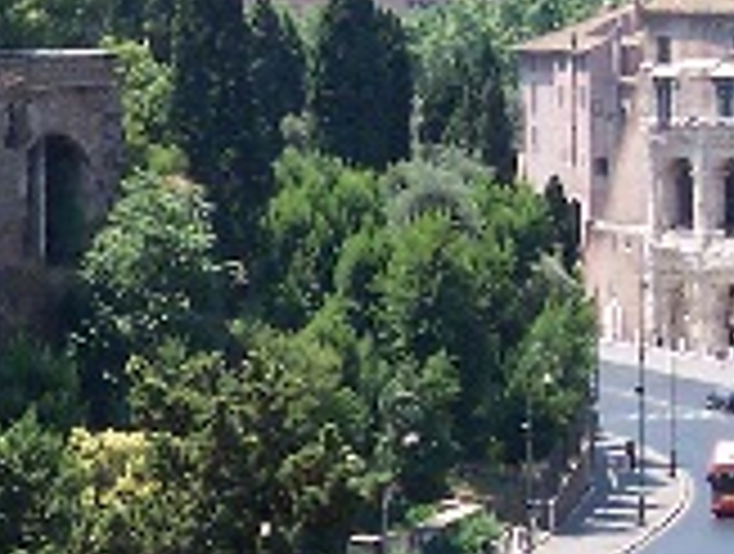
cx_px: -198
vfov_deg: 8.0
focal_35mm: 186
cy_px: 86
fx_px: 3953
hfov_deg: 10.4
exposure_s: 1/350
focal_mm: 8
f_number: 4.8
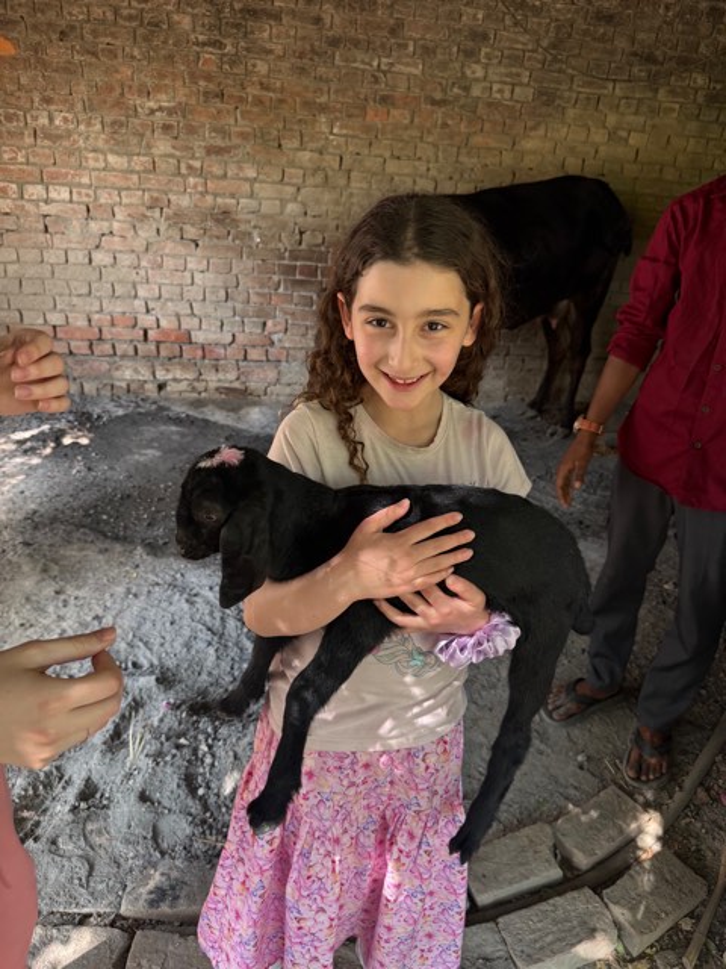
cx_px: 363
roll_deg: -3.5
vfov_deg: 71.6
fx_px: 671
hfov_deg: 56.8
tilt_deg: -26.1
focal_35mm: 24
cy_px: 484
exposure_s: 1/121
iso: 160
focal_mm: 6.76
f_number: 1.78
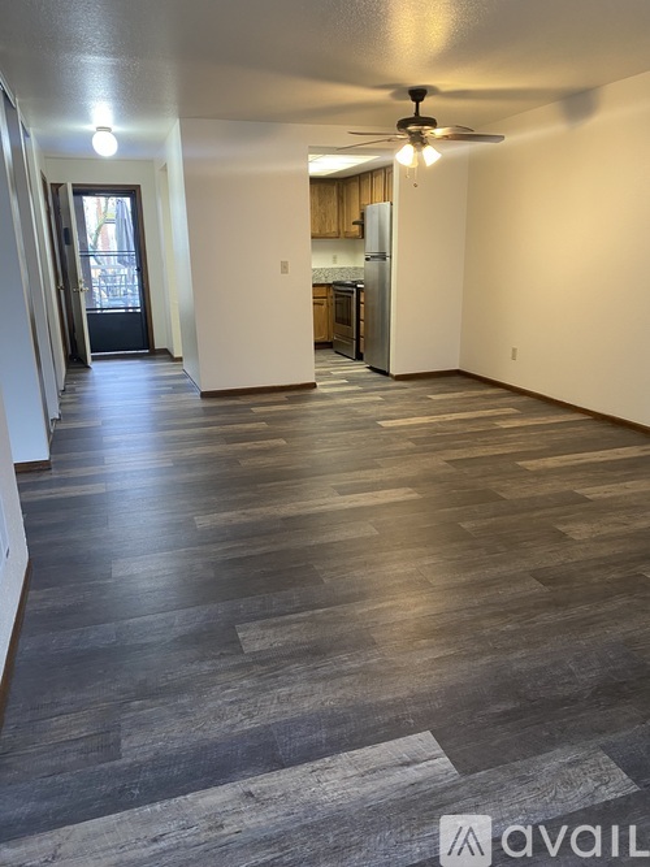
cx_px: 325
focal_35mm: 26
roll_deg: +1.3
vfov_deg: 67.3
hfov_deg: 53.0
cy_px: 434
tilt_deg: -15.8
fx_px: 651
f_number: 1.8
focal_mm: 4.25
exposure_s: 1/60
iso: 200
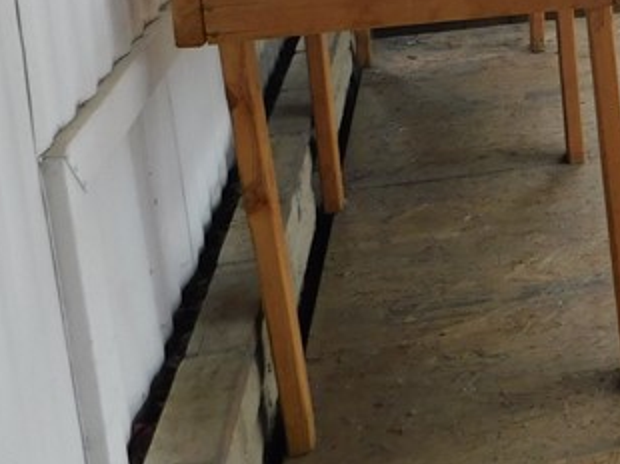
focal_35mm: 76
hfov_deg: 22.1
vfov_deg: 18.3
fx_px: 1360
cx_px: 882
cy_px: -108
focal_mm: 4
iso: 125
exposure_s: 1/125
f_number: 3
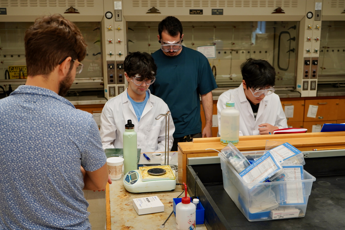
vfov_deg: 33.4
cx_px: 172
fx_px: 383
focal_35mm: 40
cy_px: 115
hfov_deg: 48.4
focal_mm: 40
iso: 500
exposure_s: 1/160
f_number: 4
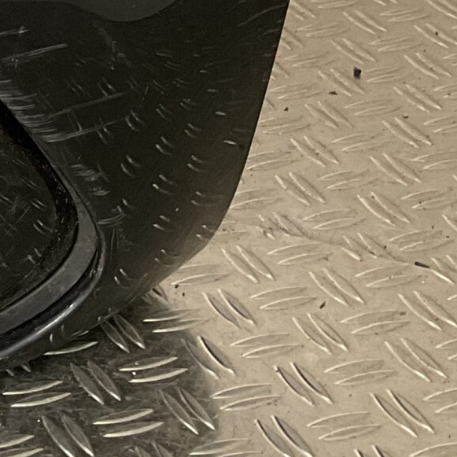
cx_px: -382
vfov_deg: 14.6
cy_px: -186
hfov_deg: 13.7
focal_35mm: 113
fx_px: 1688
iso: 50
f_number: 1.8
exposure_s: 1/60
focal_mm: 3
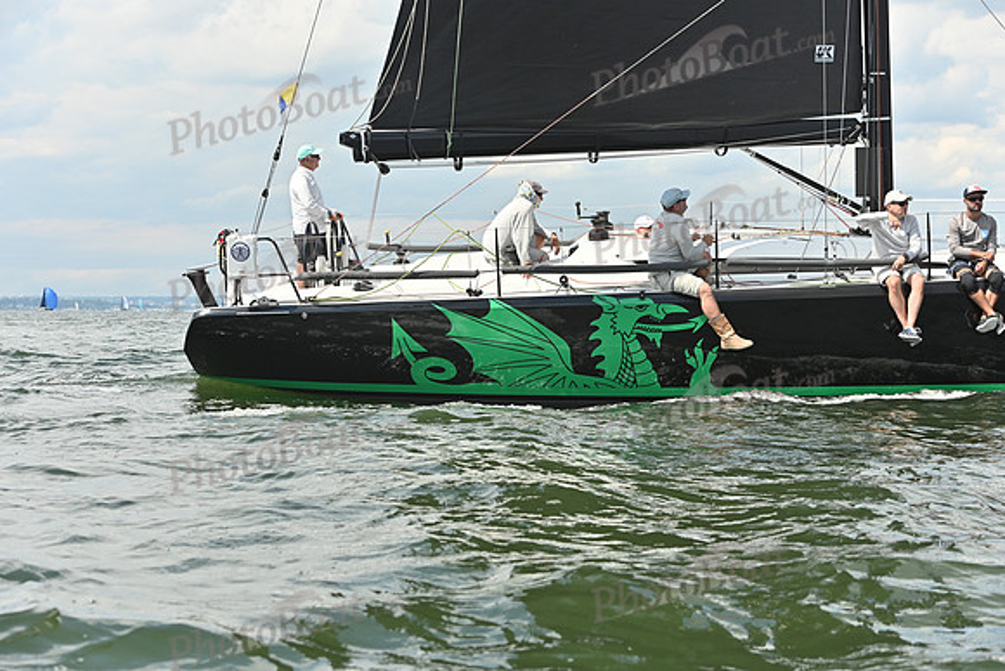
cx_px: 502
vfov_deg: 19.5
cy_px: 336
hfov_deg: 28.8
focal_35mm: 70
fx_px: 1955
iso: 320
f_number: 5.6
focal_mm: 70
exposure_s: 1/1600
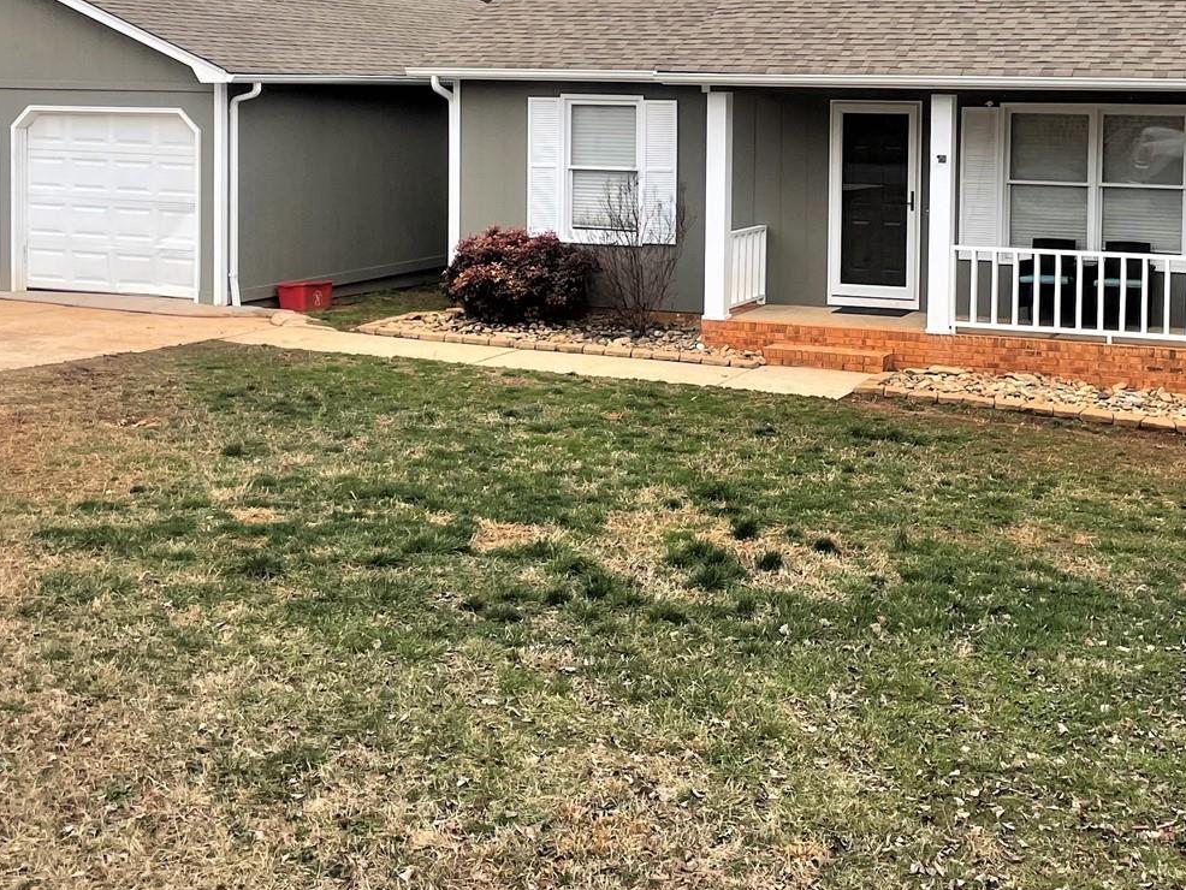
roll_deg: -0.4
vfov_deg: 26.6
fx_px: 1851
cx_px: 765
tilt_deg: -3.2
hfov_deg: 35.3
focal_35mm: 54
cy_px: 182
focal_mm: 4.2
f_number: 1.6
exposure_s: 1/2174
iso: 32
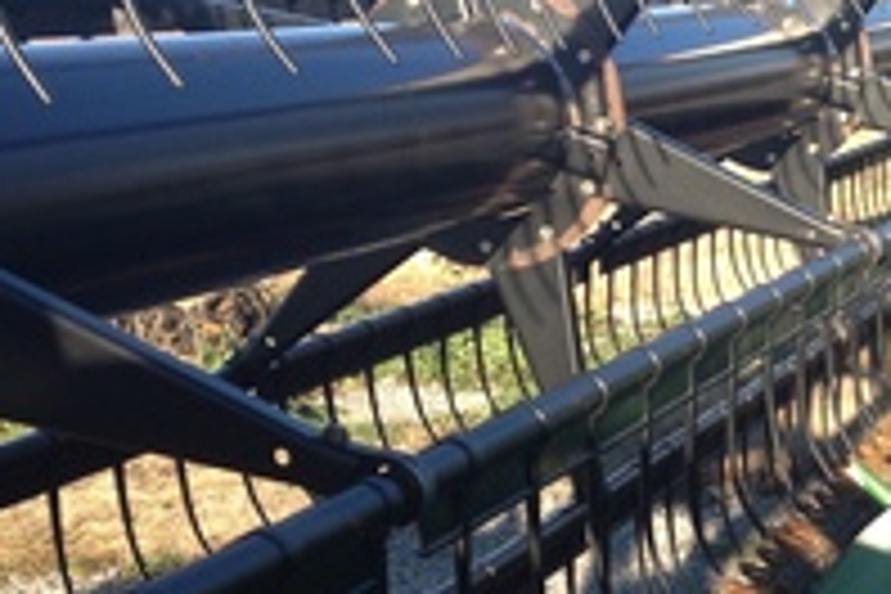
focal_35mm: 100
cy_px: 648
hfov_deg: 19.7
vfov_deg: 13.4
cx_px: 932
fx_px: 2475
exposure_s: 1/424
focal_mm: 4.28
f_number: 2.4
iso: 50
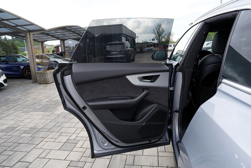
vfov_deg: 53.1
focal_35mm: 24
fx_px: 167
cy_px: 84
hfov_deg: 73.7
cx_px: 126
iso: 100
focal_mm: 24
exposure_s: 1/125
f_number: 5.6
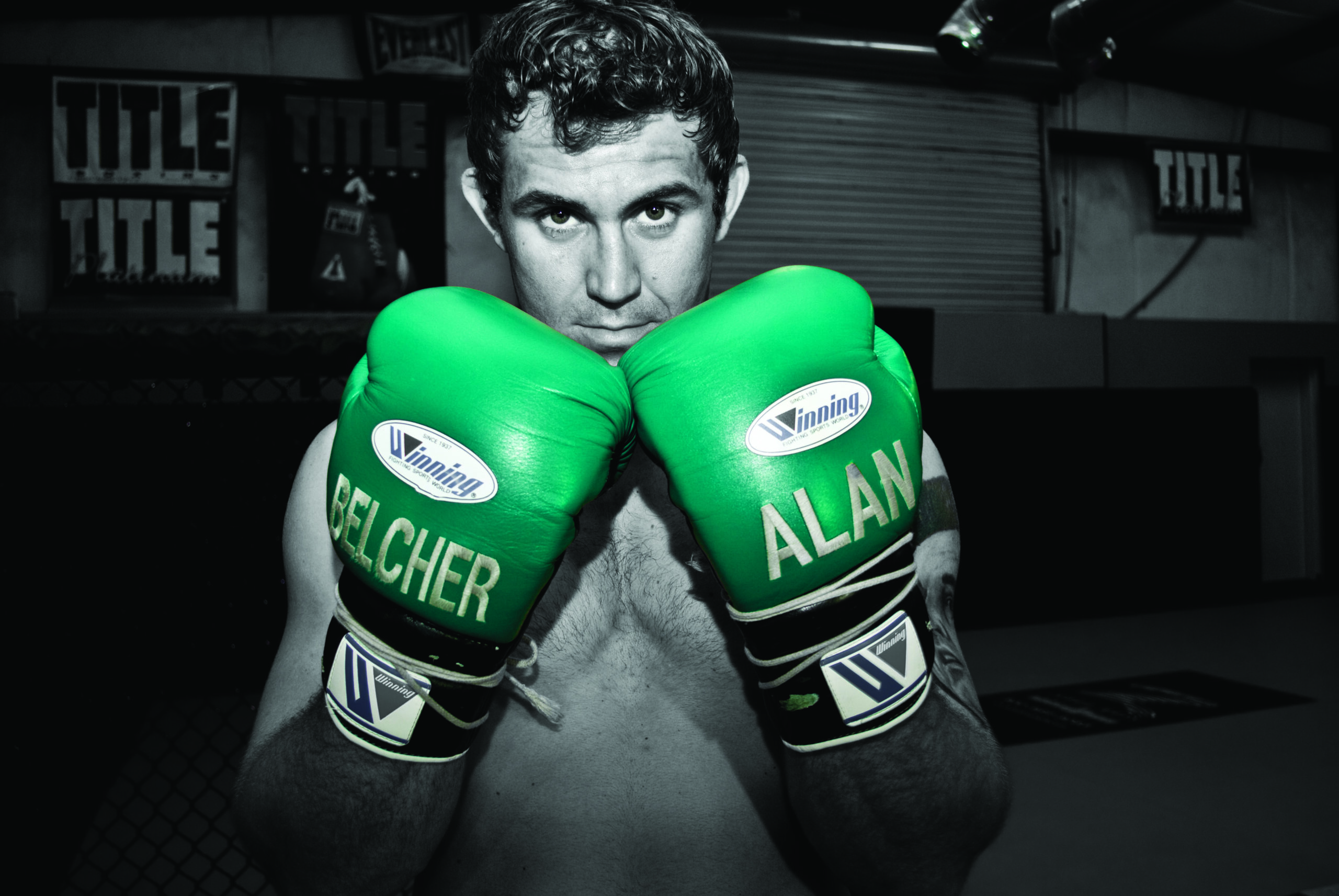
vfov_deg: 40.1
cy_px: 448
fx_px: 1229
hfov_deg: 57.2
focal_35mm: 33
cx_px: 670
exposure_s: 1/25
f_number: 4
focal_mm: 22
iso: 200
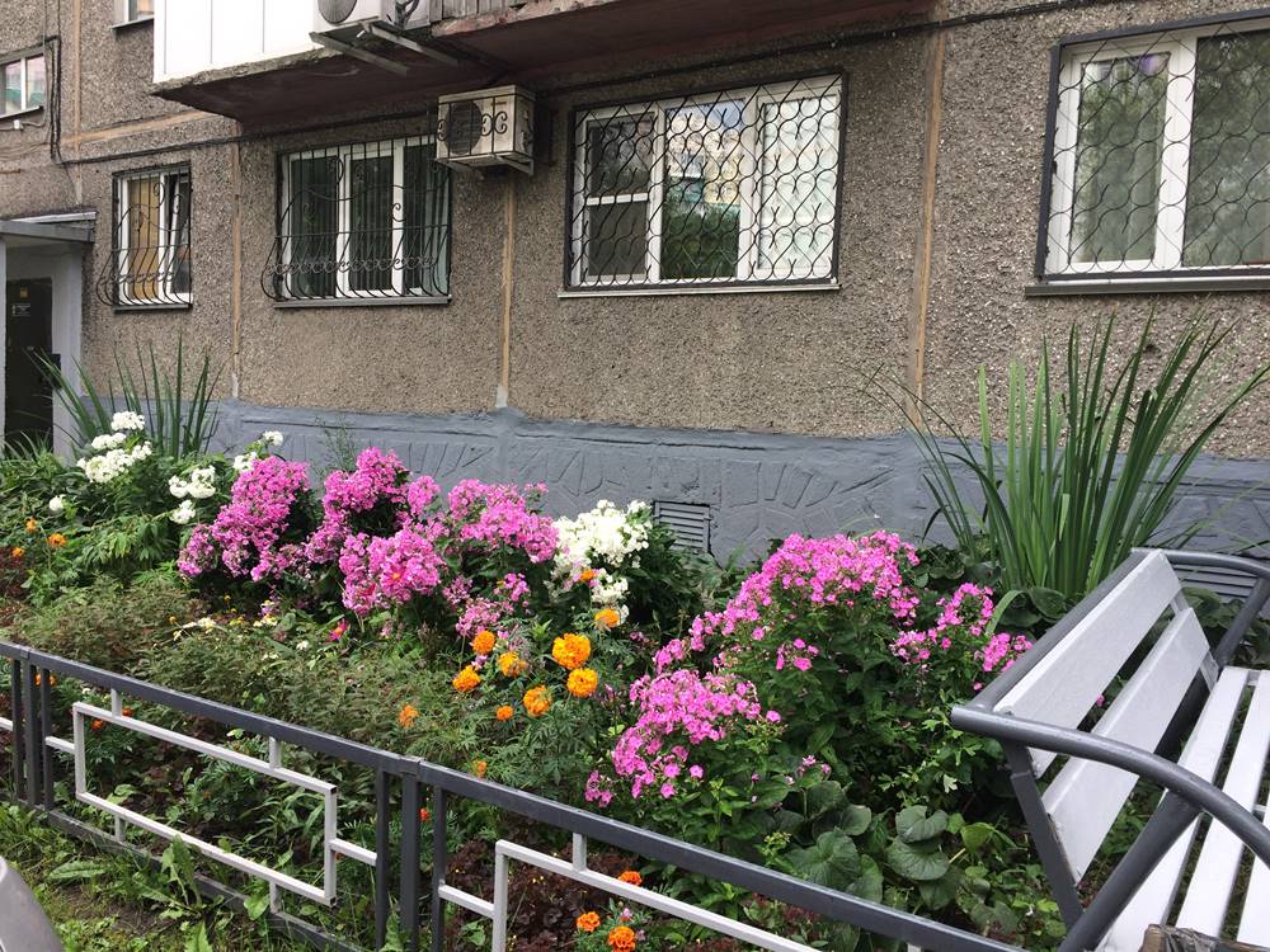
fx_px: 1064
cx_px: 635
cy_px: 476
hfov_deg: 61.7
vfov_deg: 48.2
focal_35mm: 29
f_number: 2.2
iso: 32
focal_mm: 4.15
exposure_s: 1/277
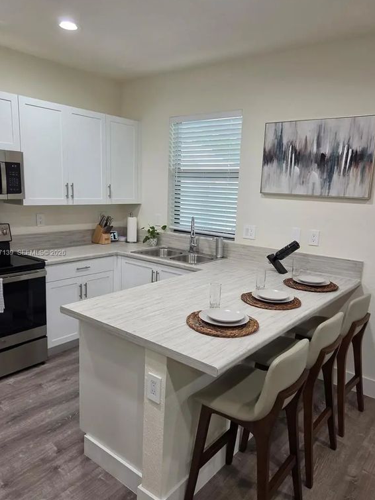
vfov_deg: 67.3
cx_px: 190
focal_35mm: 26
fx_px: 376
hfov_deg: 53.0
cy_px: 253
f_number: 1.8
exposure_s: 1/120
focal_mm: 5.4
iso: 200
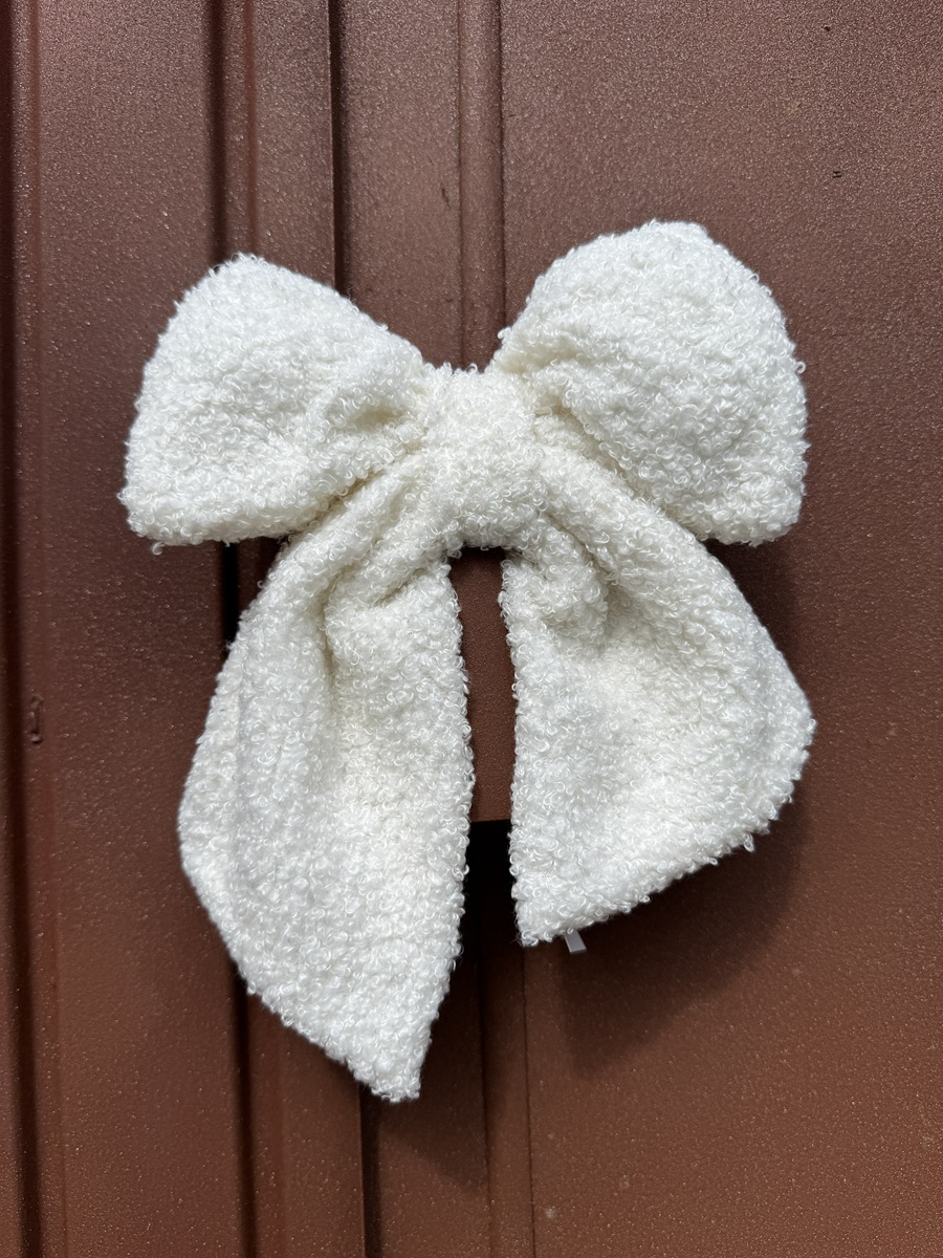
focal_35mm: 24
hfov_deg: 56.8
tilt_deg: +1.1
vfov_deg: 71.6
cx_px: 472
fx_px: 872
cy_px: 629
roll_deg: +1.0
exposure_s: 1/7092
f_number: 1.78
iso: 80
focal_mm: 6.76
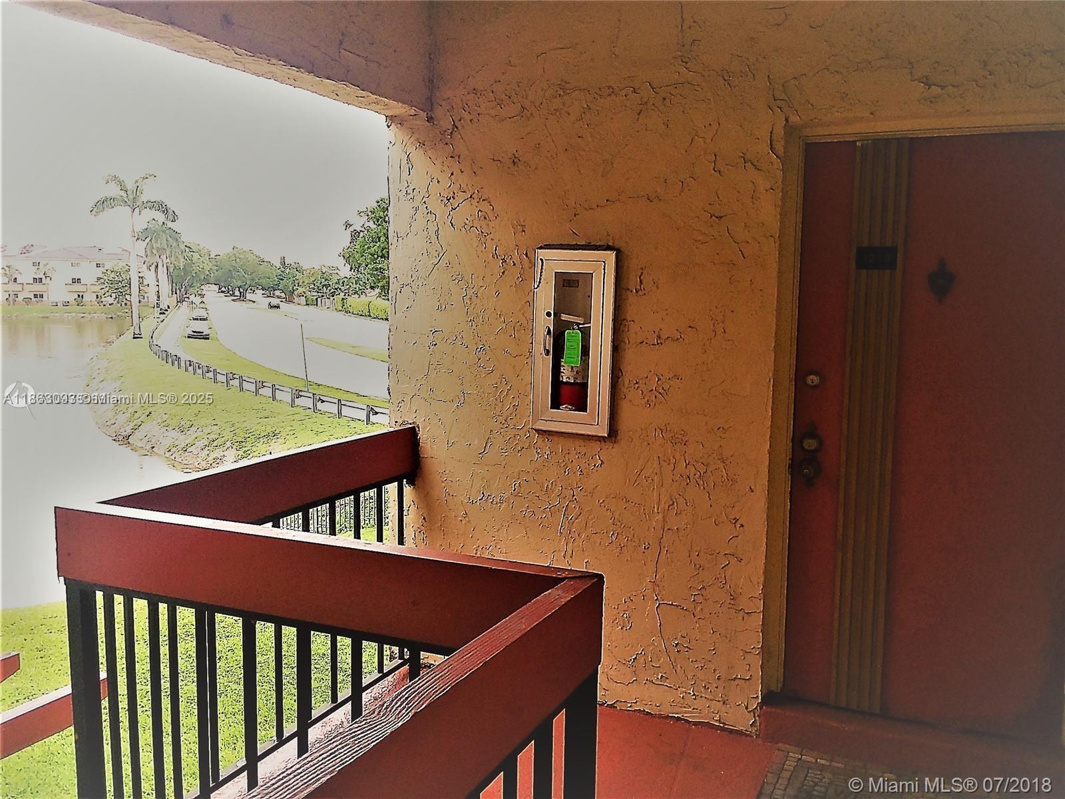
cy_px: 400
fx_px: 892
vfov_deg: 48.2
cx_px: 532
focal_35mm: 29
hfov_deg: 61.7
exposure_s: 1/120
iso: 50
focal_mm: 2.47
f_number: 1.9
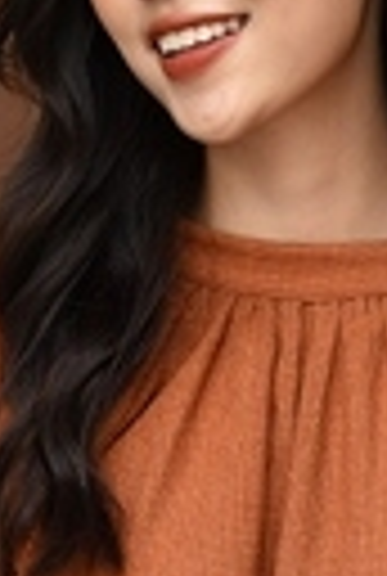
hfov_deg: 5.9
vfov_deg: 8.7
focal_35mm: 234
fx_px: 3753
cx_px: 137
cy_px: 634
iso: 400
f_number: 3.5
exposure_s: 1/400
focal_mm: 50
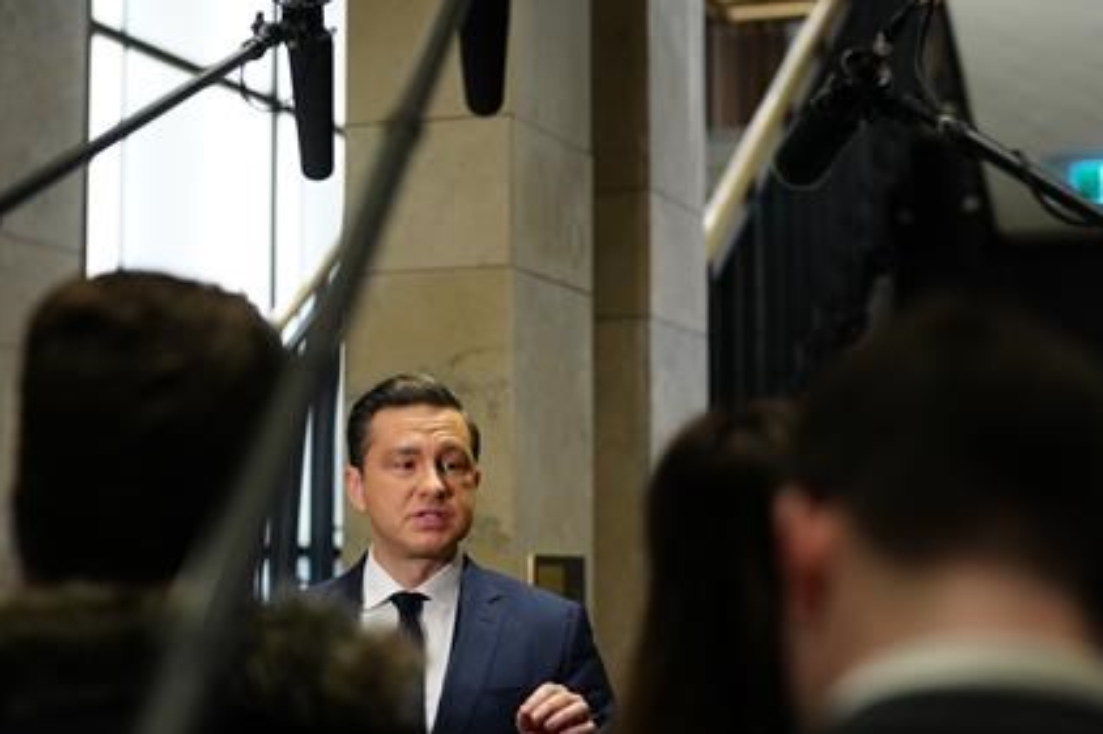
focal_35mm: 77
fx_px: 2358
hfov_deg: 26.3
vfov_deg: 17.7
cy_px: 310
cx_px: 426
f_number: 1.8
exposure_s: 1/320
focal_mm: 50
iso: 1600
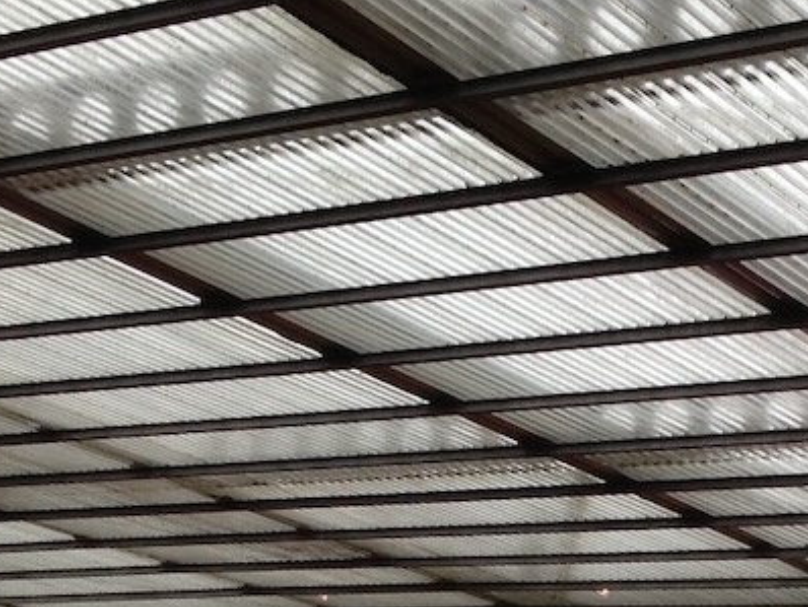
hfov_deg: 18.5
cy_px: 806
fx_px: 2476
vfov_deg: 13.4
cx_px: 524
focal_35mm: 106
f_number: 2.4
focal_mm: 4.13
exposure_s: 1/246
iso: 50
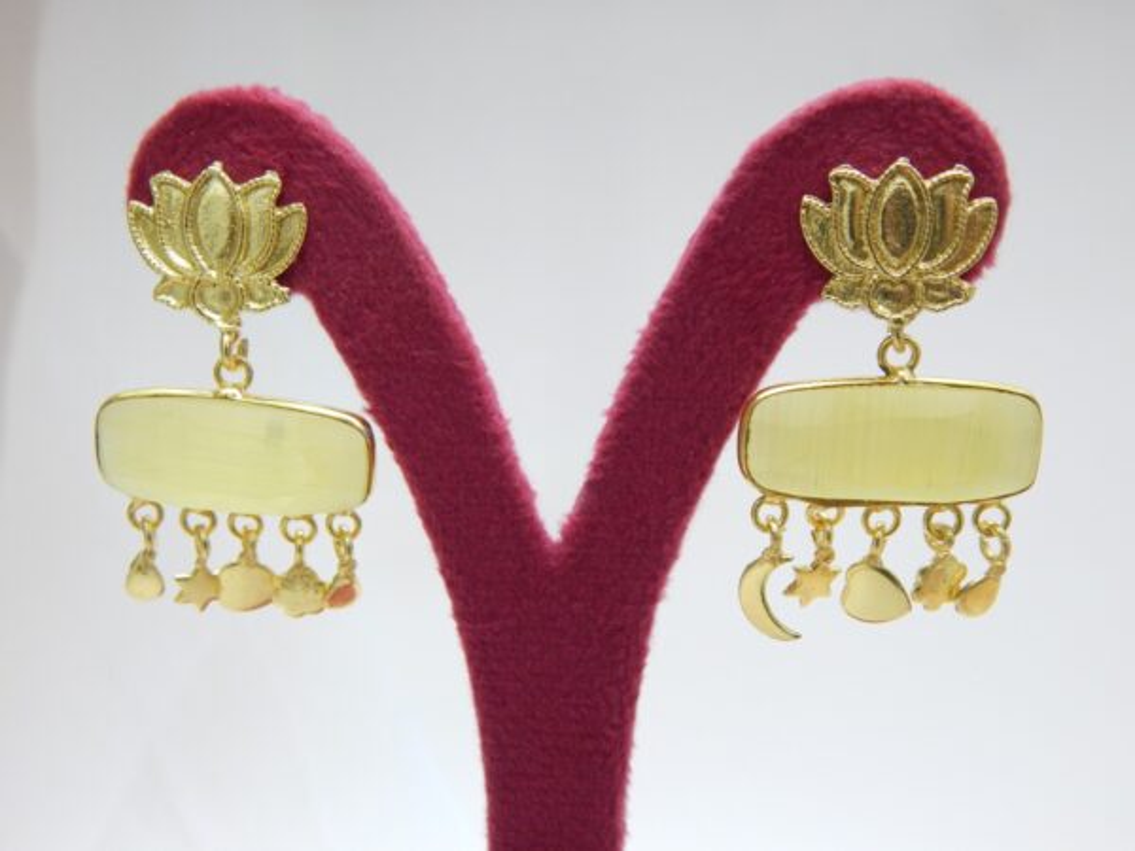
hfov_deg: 49.0
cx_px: 568
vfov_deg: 37.7
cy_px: 426
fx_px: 1246
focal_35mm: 38
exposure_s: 1/30
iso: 320
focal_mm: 6.8
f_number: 3.4
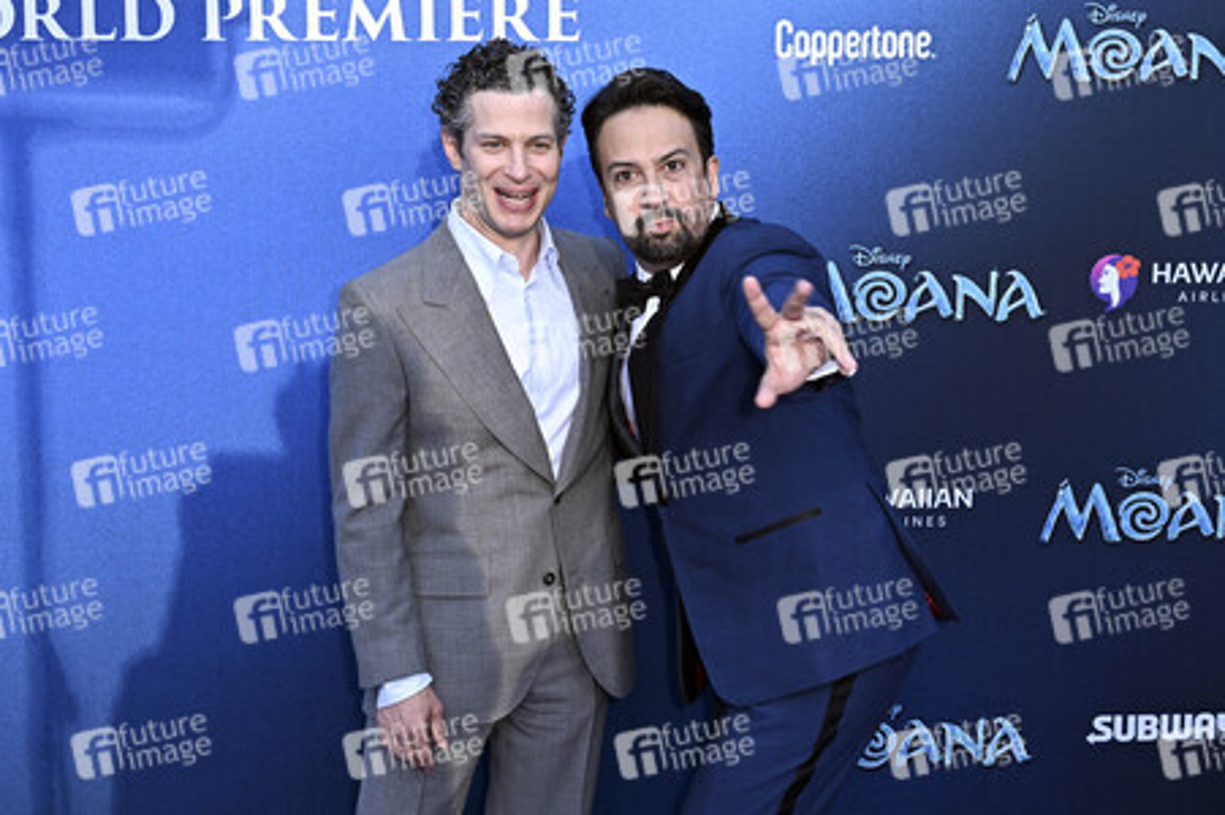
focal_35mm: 35
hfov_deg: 54.5
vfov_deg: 37.8
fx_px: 1190
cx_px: 612
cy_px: 408
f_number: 6.3
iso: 500
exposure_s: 1/250
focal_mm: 35
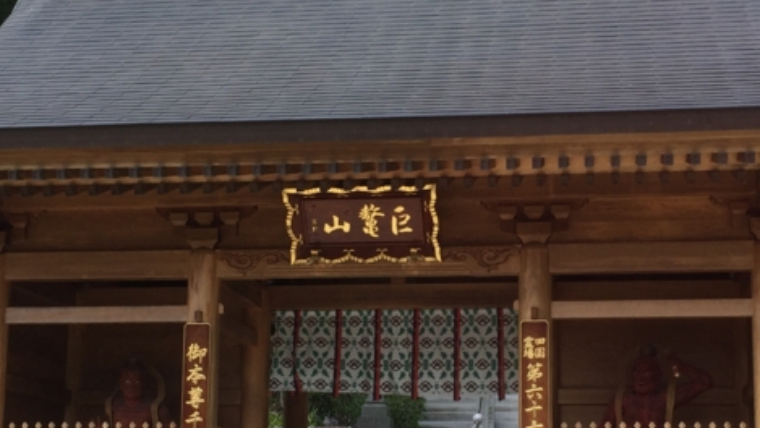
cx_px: 408
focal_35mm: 69
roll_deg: -1.5
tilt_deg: +6.4
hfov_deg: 30.6
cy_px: 323
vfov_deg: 17.4
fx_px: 1391
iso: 32
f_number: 2.2
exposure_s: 1/732
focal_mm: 4.15
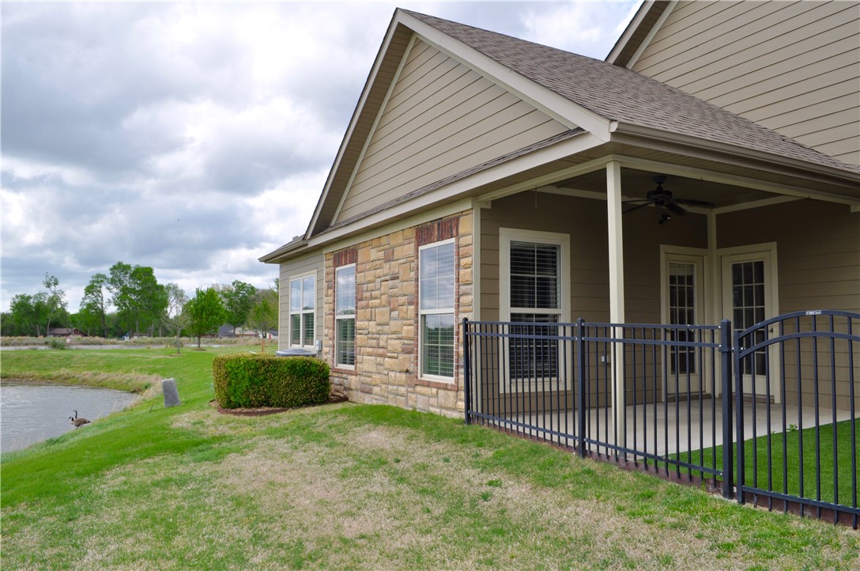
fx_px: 644
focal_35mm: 27
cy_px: 286
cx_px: 430
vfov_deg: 47.8
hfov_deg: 67.5
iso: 200
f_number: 9
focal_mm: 18
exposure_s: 1/200
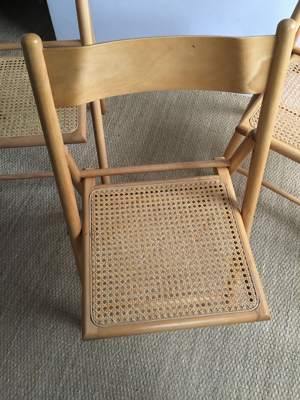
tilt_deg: -61.8
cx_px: 150
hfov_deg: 48.2
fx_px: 335
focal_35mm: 29
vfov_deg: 61.7
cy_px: 200
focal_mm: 4.15
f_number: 2.2
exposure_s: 1/33
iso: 200
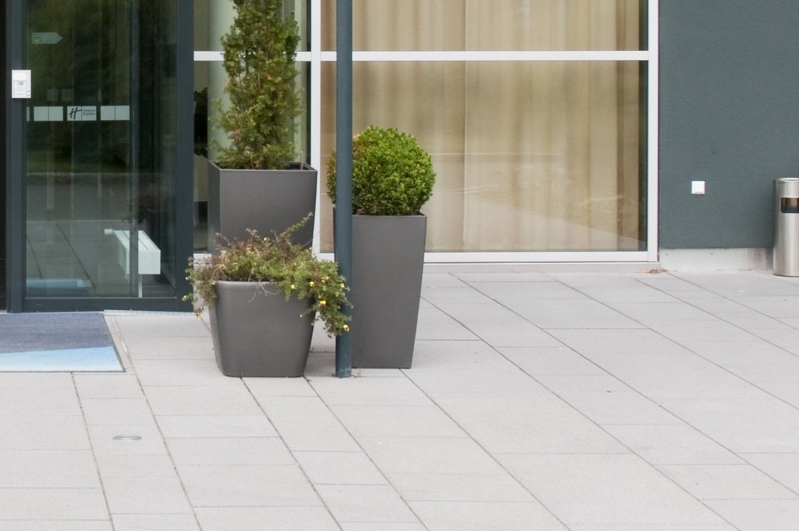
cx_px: -38
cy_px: -43
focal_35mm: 114
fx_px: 2527
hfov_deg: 17.5
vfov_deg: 11.8
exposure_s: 1/45
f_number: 11
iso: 200
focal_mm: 24
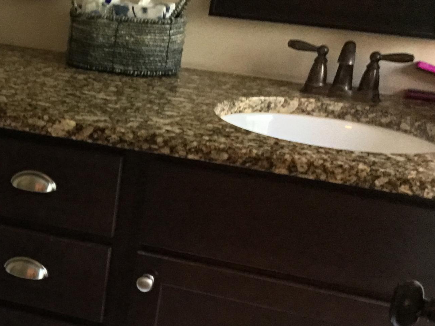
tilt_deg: -24.1
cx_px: -53
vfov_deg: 20.2
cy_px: 255
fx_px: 905
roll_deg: -2.3
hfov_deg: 25.0
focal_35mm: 72
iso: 250
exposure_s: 1/15
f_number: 2.4
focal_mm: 3.3
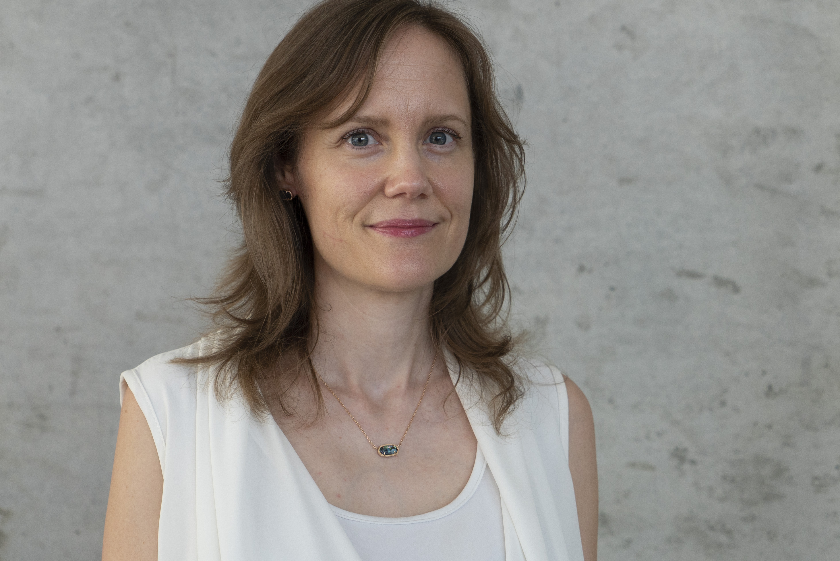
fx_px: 1774
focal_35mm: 76
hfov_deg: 26.6
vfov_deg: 18.0
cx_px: 375
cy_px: 259
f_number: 5.6
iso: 800
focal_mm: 68
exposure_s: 1/200
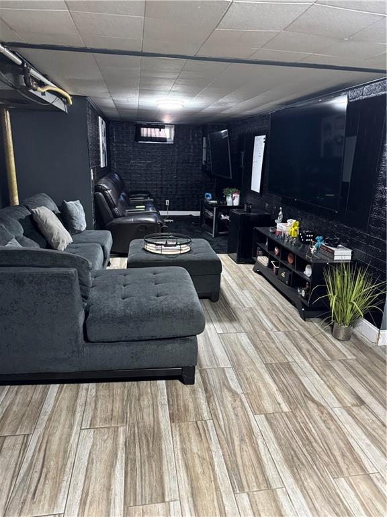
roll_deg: -2.1
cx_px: 194
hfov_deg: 56.8
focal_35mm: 24
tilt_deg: -14.9
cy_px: 258
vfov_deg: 71.6
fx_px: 358
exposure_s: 1/60
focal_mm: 6.76
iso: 800
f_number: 1.78
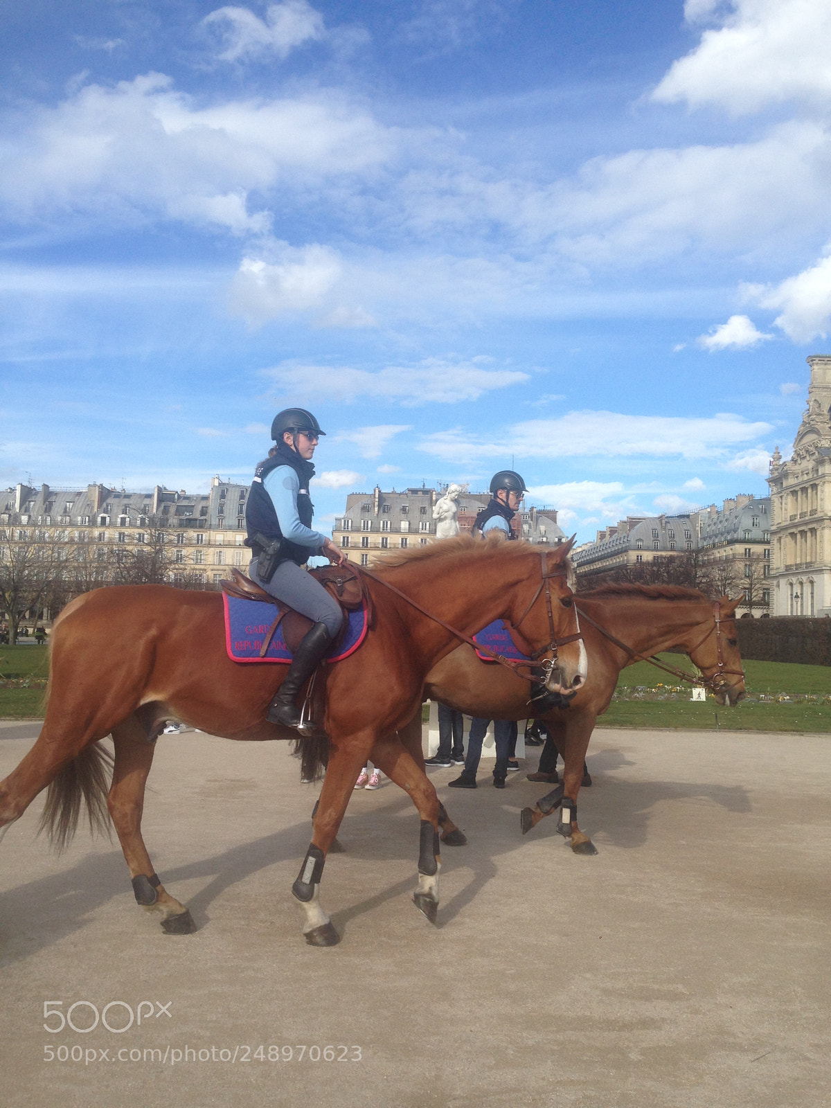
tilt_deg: +2.7
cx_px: 416
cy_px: 554
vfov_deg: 55.4
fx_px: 1056
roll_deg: -3.1
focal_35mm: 33
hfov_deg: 42.9
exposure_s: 1/1323
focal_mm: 4.12
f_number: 2.4
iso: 50
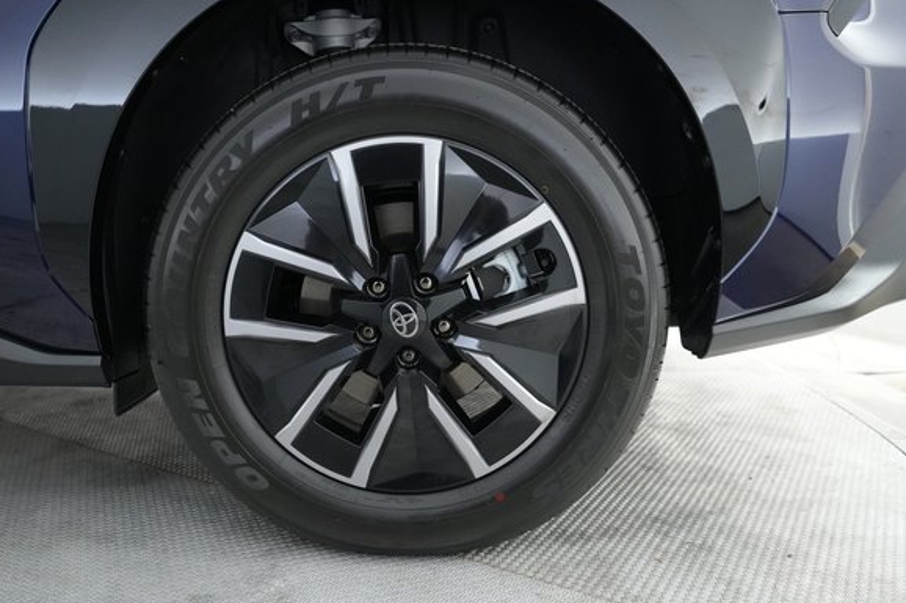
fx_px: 780
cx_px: 414
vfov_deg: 42.3
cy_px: 321
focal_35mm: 31
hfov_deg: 60.2
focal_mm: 28
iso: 6400
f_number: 2.8
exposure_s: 1/160
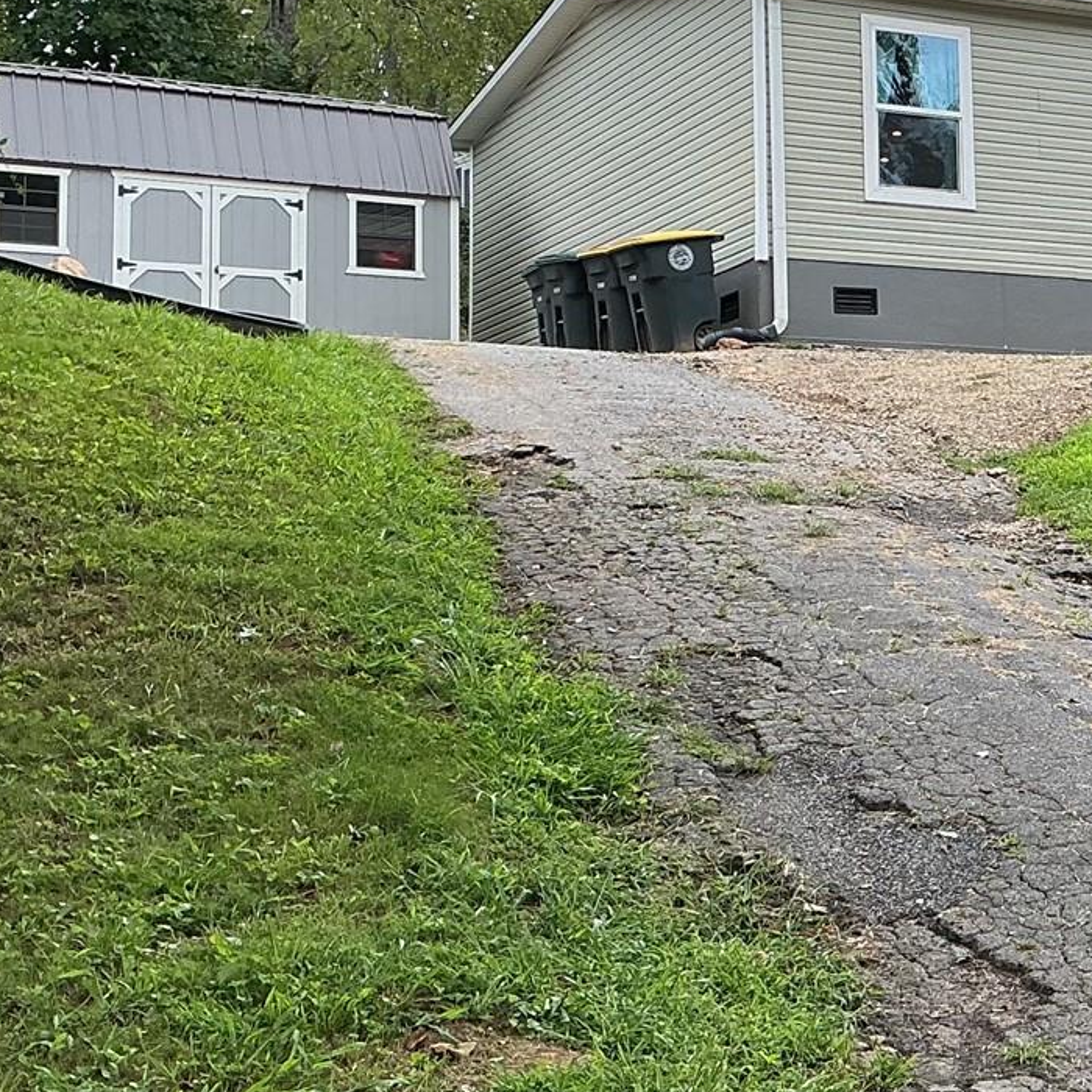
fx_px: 2677
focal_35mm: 75
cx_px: 1165
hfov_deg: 22.0
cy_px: 301
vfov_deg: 22.9
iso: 25
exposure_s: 1/461
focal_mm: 3
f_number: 1.8
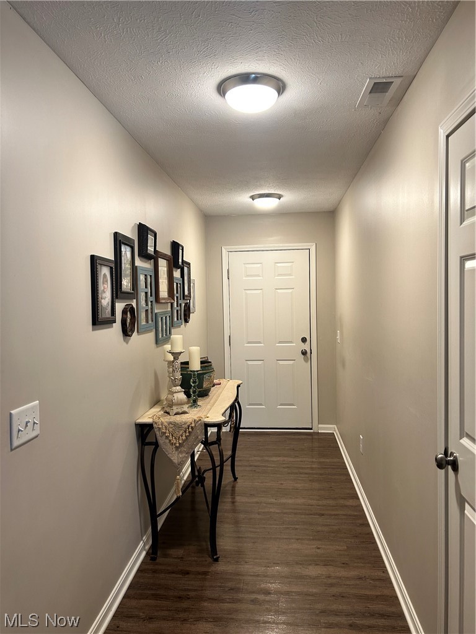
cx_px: 238
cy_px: 317
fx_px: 477
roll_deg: +1.2
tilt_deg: -2.3
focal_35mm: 26
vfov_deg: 67.3
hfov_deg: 53.1
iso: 100
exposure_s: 1/60
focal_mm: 5.7
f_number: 1.5
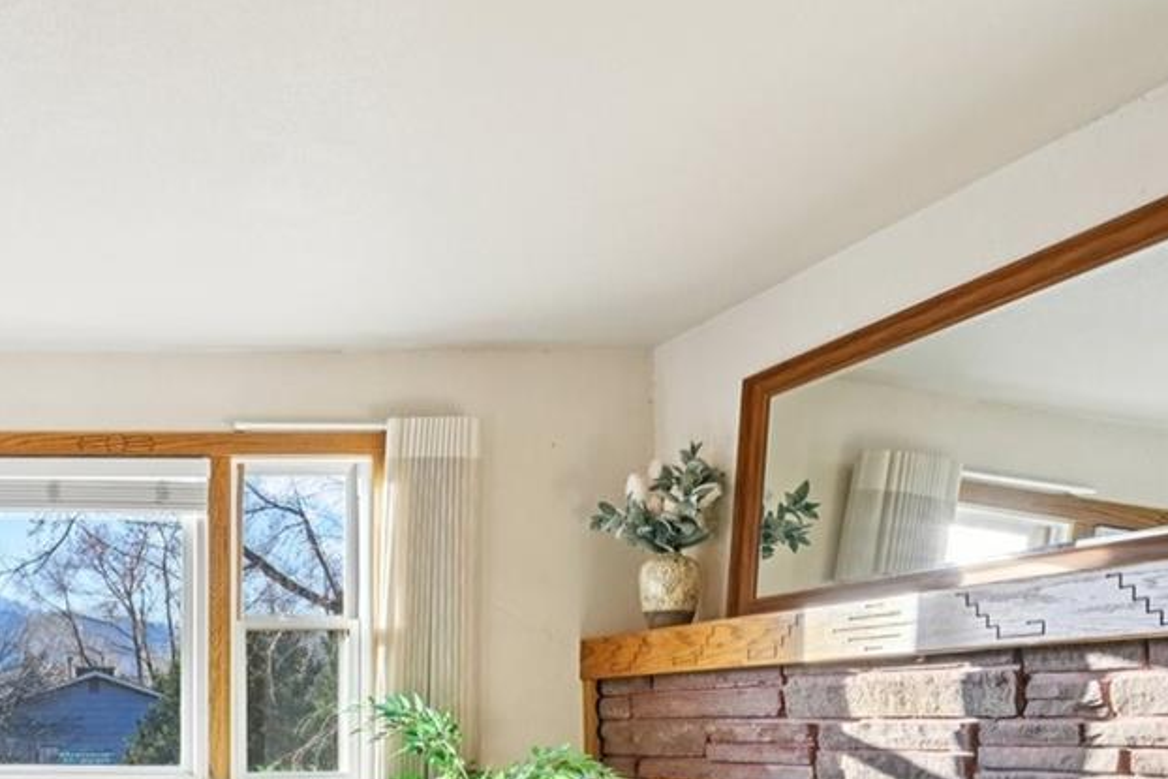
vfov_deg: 34.6
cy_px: 713
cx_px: -64
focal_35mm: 36
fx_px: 1168
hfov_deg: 43.4
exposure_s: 1/15
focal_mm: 14
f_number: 11
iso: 160
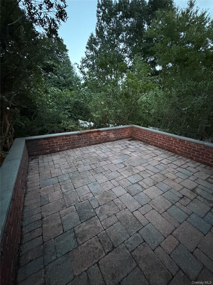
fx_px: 115
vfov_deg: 102.1
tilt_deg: -19.5
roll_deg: -0.9
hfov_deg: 85.7
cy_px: 142
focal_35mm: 14
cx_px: 106
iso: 1600
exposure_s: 1/30
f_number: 2.2
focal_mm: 2.22
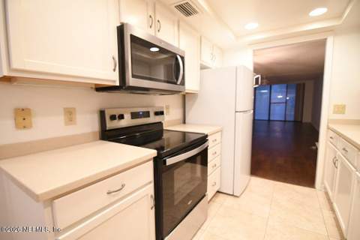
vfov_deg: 73.7
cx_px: 180
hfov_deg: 96.7
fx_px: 160
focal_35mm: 16
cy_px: 120
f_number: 2.8
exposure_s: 1/100
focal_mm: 11
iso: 1000
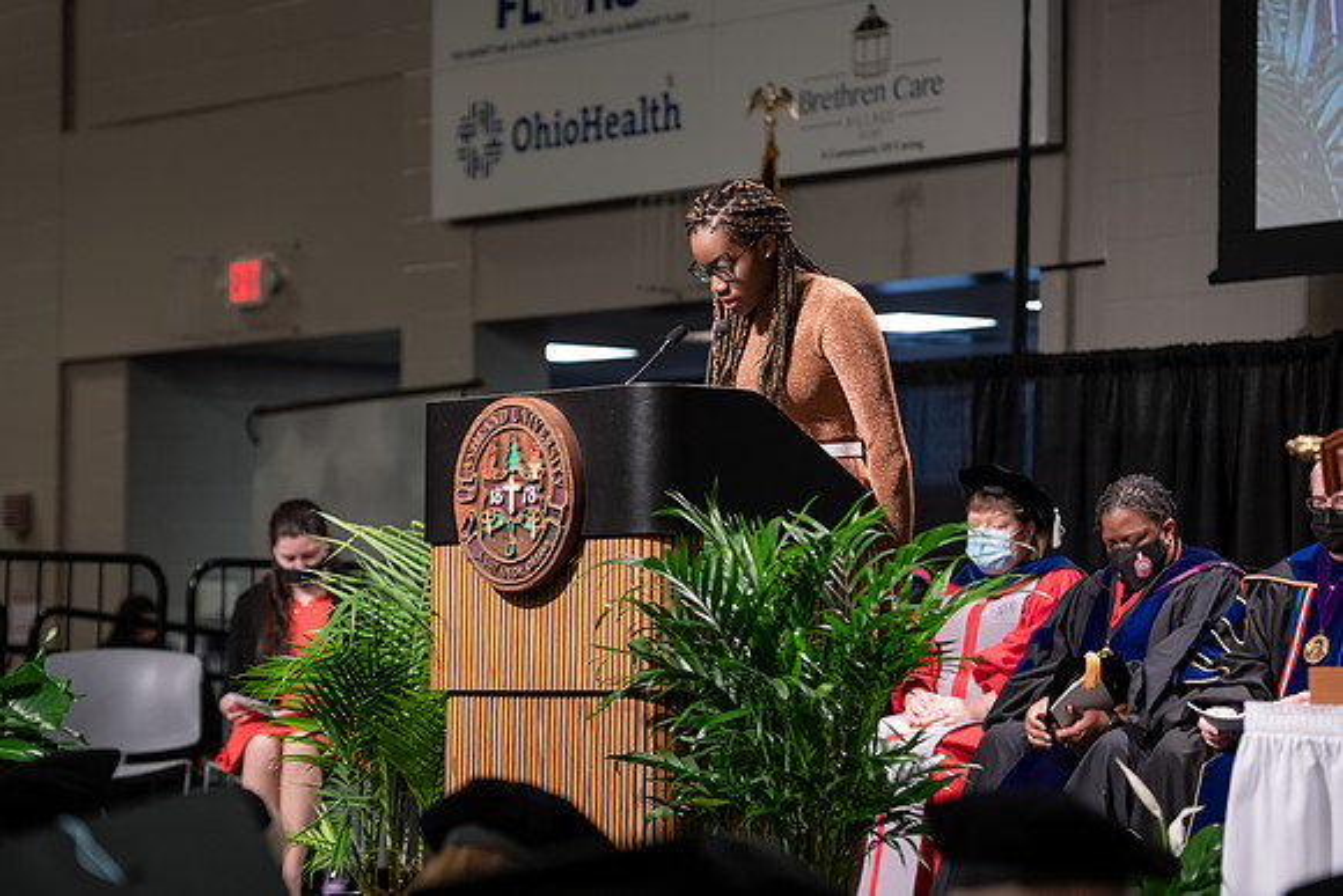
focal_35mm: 120
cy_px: 448
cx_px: 672
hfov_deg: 17.1
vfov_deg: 11.4
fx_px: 4478
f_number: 3.5
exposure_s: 1/200
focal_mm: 120
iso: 1250
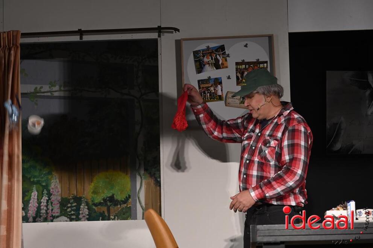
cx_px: 186
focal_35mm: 135
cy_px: 124
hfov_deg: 15.2
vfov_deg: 10.1
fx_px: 1397
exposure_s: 1/125
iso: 1600
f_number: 4.8
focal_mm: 135
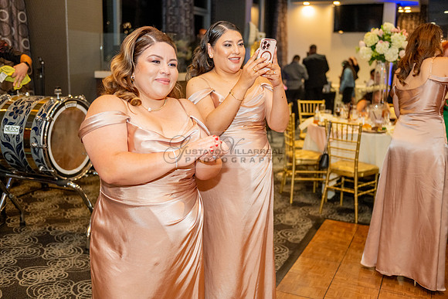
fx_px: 473
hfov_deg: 50.7
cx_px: 224
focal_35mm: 38
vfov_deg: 35.1
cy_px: 150
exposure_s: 1/200
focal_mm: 38
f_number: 2.8
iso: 2500
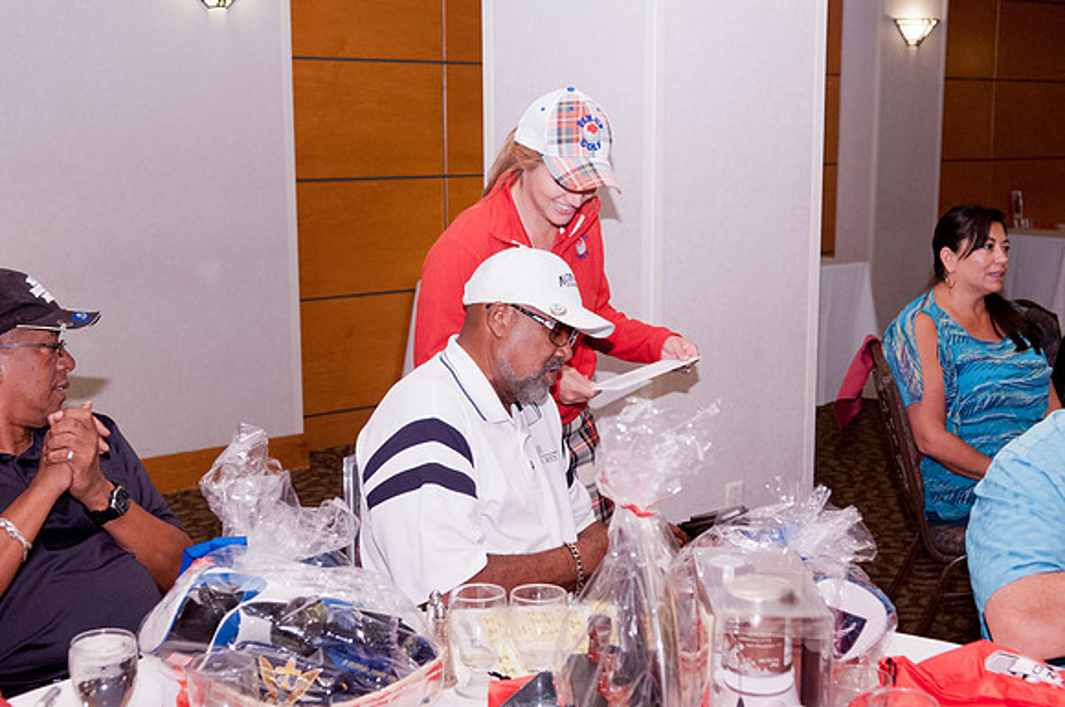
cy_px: 354
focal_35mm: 48
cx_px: 532
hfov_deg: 41.2
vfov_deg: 28.0
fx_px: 1418
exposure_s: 1/100
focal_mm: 32
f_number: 4
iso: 1250
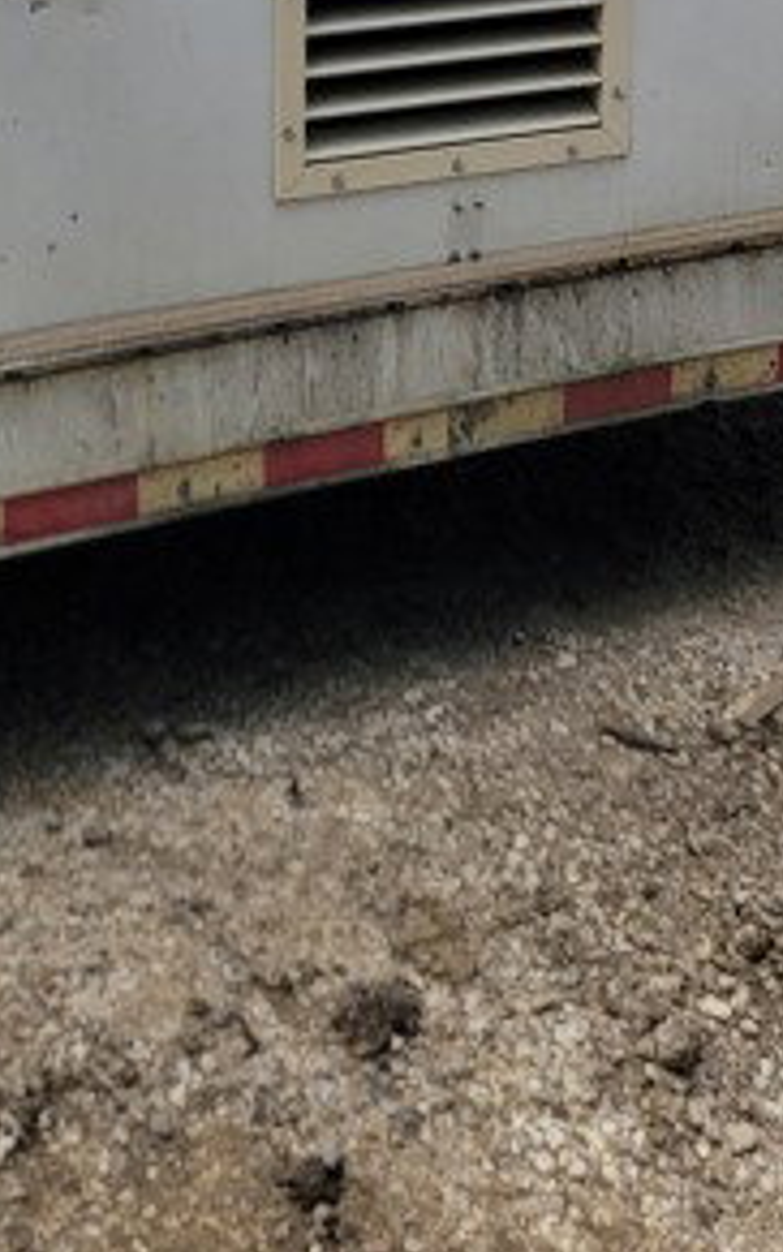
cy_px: -450
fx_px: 2423
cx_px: 267
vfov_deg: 24.6
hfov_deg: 18.3
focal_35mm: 71
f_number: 1.8
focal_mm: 6.7
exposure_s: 1/594
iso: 16
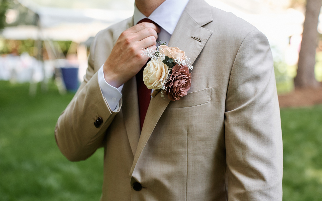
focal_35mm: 60
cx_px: 160
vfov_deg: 21.6
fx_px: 527
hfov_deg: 34.0
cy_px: 97
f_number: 2.8
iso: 500
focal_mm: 58
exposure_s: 1/400
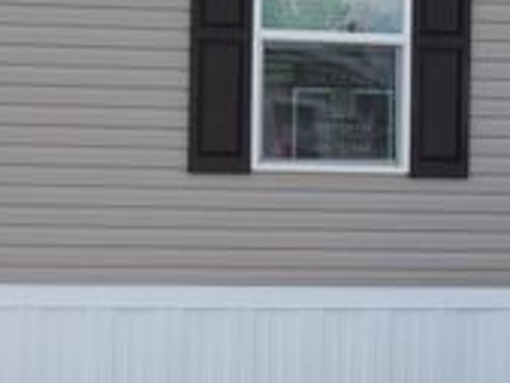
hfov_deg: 16.7
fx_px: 1740
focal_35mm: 118
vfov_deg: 12.6
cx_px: 257
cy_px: 182
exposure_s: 1/500
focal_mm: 7.1
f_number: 3.3
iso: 100
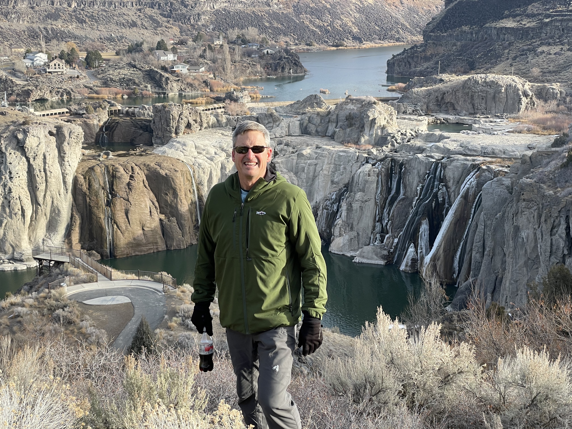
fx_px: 859
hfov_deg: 36.8
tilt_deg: -11.7
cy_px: 214
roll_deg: -0.3
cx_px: 286
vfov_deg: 28.0
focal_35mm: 52
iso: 25
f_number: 2
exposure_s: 1/470
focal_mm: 6
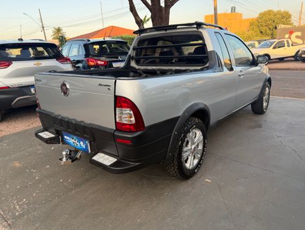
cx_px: 152
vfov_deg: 56.9
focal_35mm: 24
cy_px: 115
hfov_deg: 71.5
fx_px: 212
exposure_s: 1/491
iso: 100
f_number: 1.78
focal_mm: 6.76
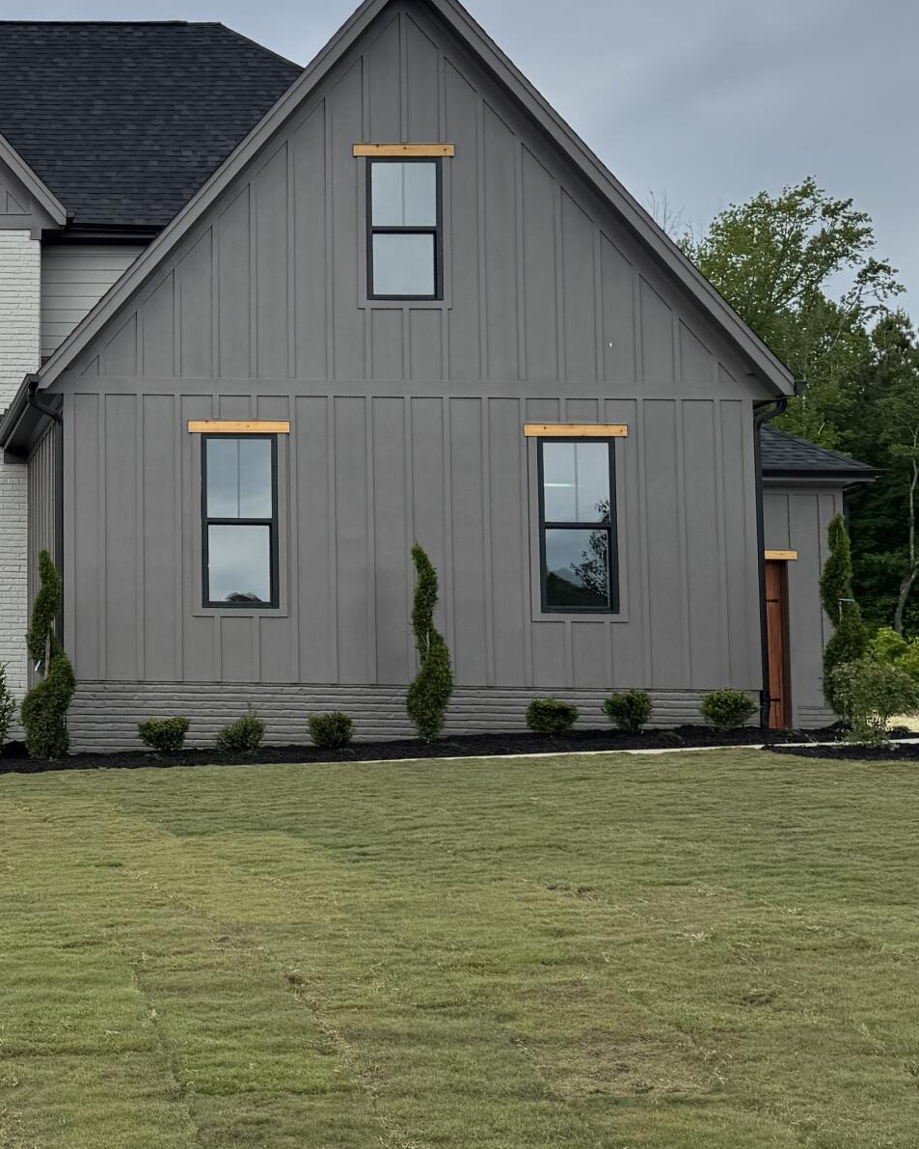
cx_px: -126
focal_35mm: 59
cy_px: 529
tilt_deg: +3.6
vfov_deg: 31.9
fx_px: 2006
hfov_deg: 23.9
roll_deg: +1.4
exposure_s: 1/2604
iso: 80
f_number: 1.78
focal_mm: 6.76
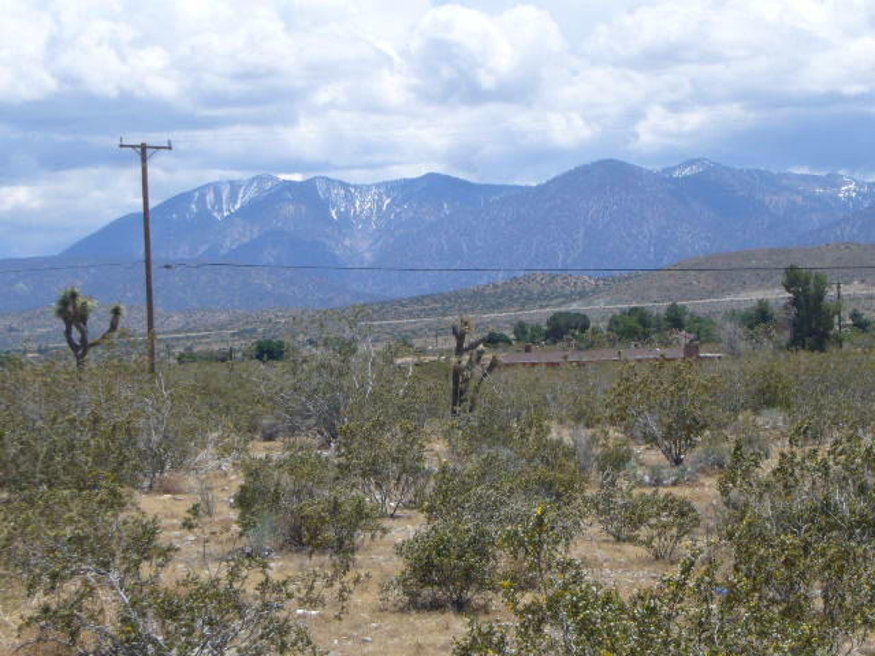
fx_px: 2755
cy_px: 328
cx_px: 438
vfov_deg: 13.6
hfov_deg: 18.0
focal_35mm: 109
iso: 80
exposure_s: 1/200
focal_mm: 13.2
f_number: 10
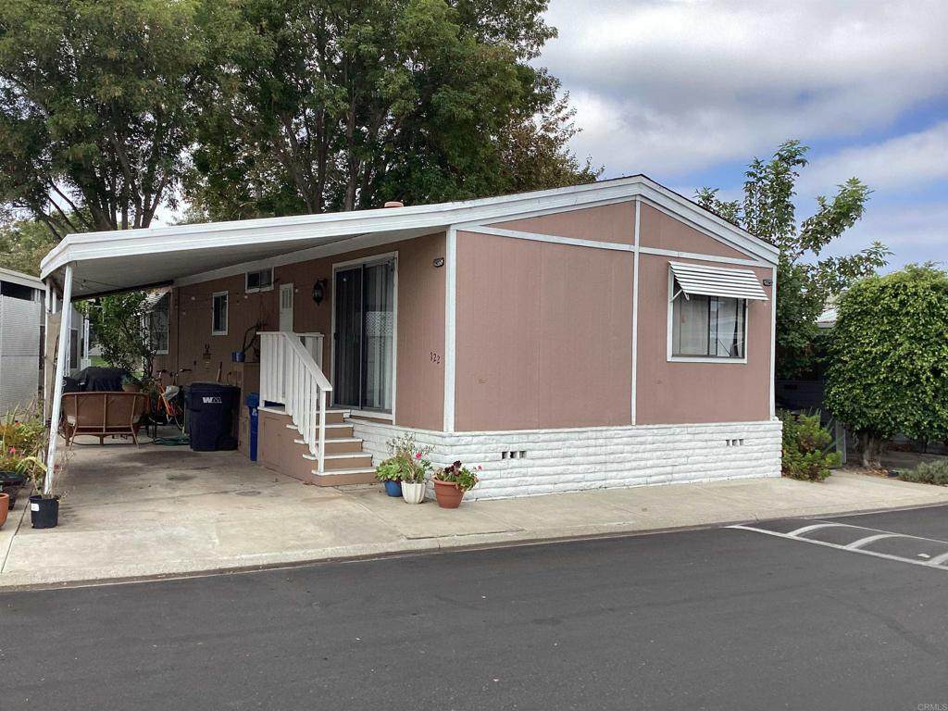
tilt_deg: -1.0
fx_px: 849
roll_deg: -1.1
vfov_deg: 45.4
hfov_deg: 58.4
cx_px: 474
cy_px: 356
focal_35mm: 31
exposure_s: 1/1006
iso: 25
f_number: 2.4
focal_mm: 3.3
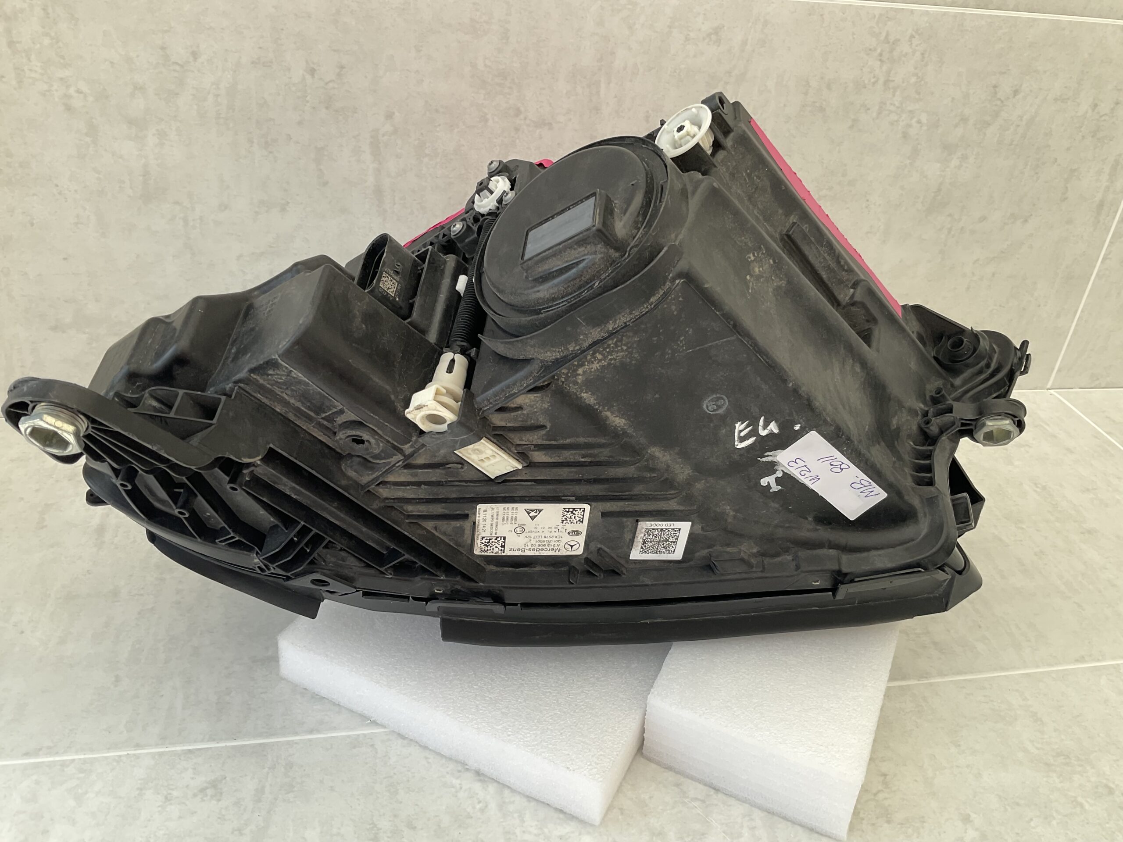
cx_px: 562
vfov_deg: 48.2
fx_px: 941
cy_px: 421
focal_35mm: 29
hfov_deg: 61.7
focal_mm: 3
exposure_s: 1/739
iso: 16
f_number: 1.8
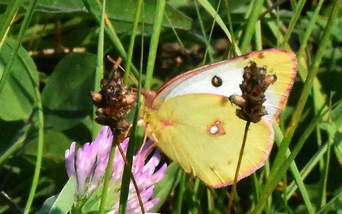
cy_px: 114
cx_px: 172
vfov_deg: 8.1
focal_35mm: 162
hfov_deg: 13.0
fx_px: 1505
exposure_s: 1/4000
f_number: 18
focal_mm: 105
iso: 8000
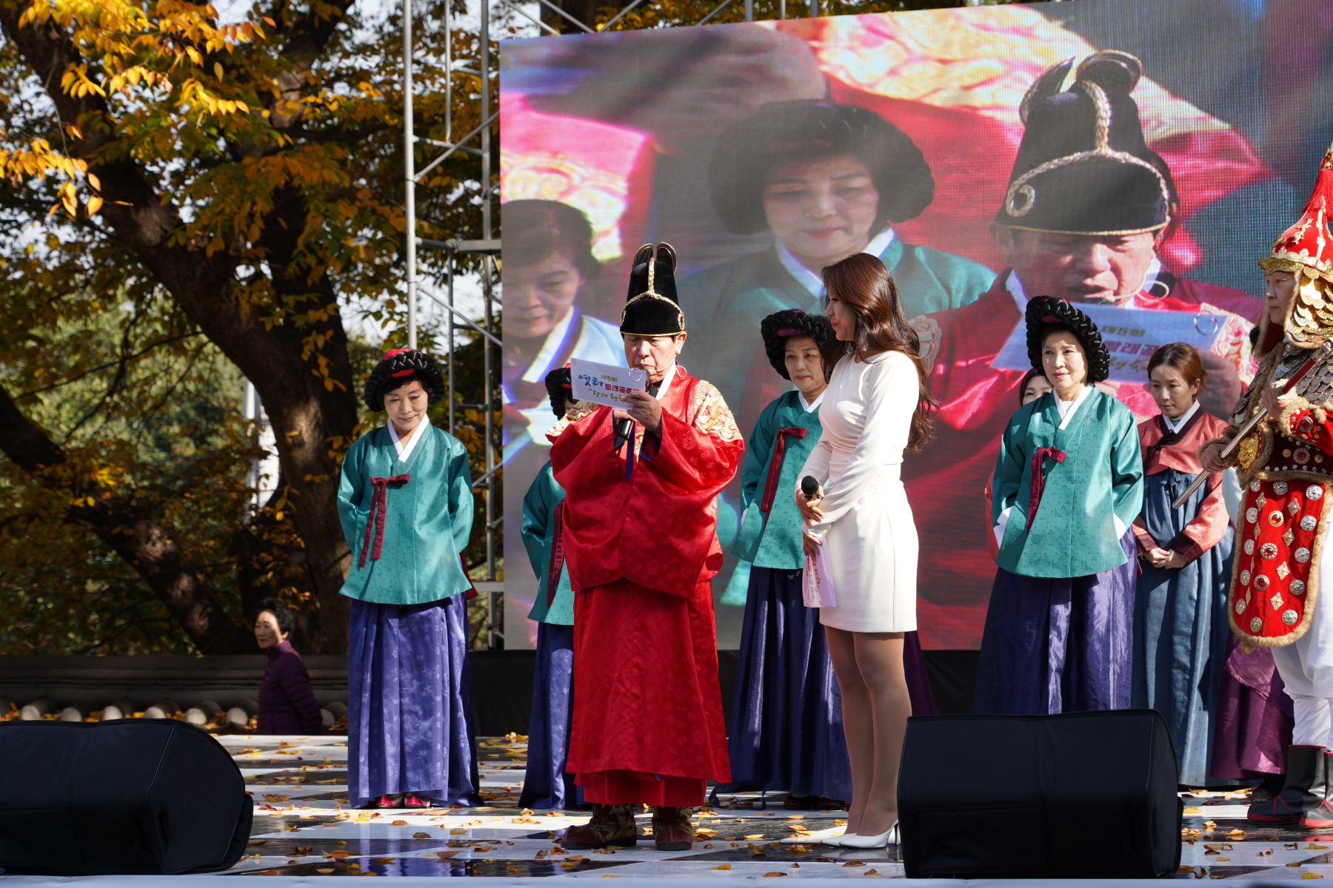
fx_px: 3888
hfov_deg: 19.5
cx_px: 666
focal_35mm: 105
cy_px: 444
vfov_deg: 13.0
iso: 160
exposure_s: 1/200
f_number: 6.3
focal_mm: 105
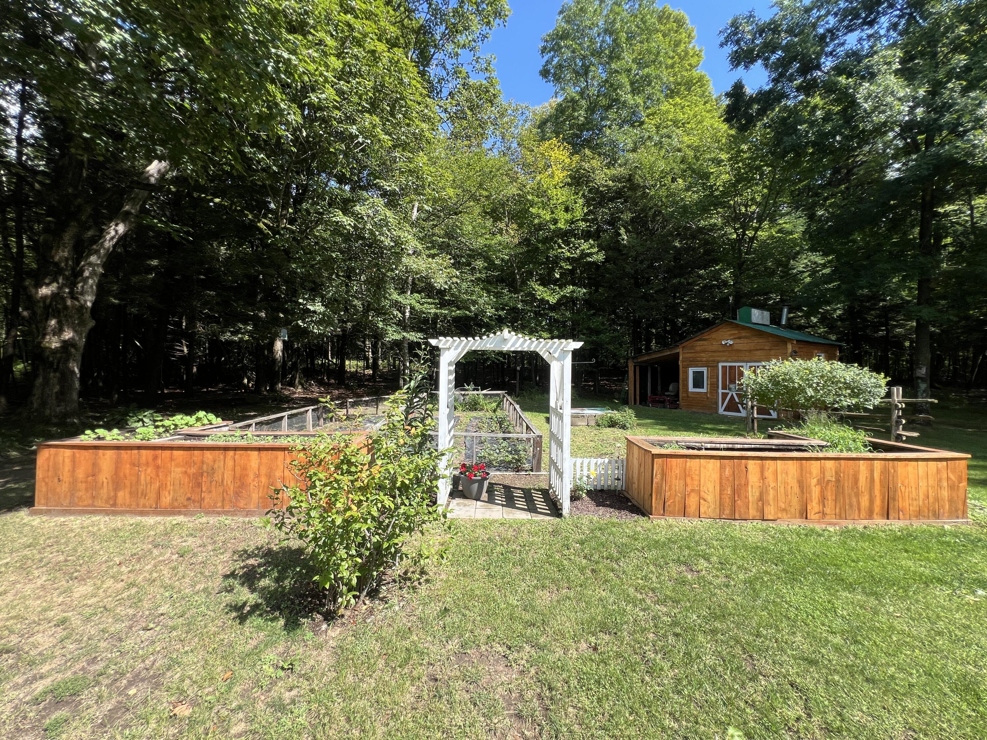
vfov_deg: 89.9
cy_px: 370
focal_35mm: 13
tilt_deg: +1.0
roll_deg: -0.4
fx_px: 371
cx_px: 494
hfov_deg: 106.2
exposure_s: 1/521
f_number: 1.8
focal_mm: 1.57
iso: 32
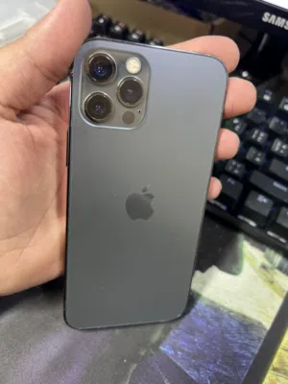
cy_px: 192
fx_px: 288
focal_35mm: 26
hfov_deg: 53.1
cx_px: 144
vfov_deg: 67.3
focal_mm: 5.7
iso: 200
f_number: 1.5
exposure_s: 1/60
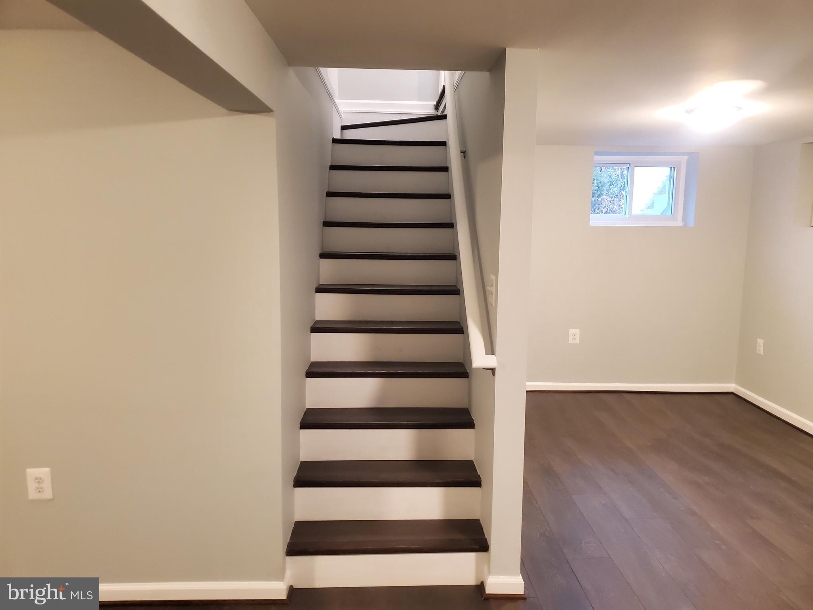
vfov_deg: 53.1
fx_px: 611
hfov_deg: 67.3
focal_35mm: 26
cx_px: 406
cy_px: 305
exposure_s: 1/39
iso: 320
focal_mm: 4.3
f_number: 1.5
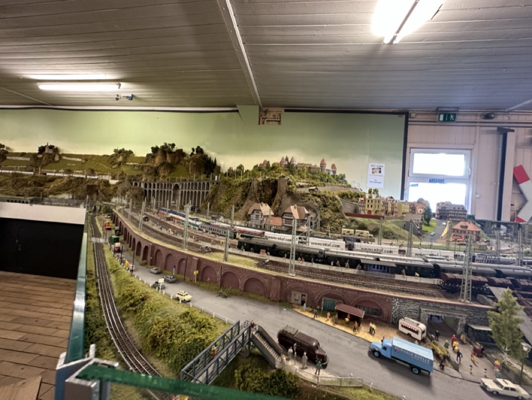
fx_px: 215
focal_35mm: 14
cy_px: 200
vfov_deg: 85.7
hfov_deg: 102.0
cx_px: 266
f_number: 2.2
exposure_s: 1/50
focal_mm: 2.22
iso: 250
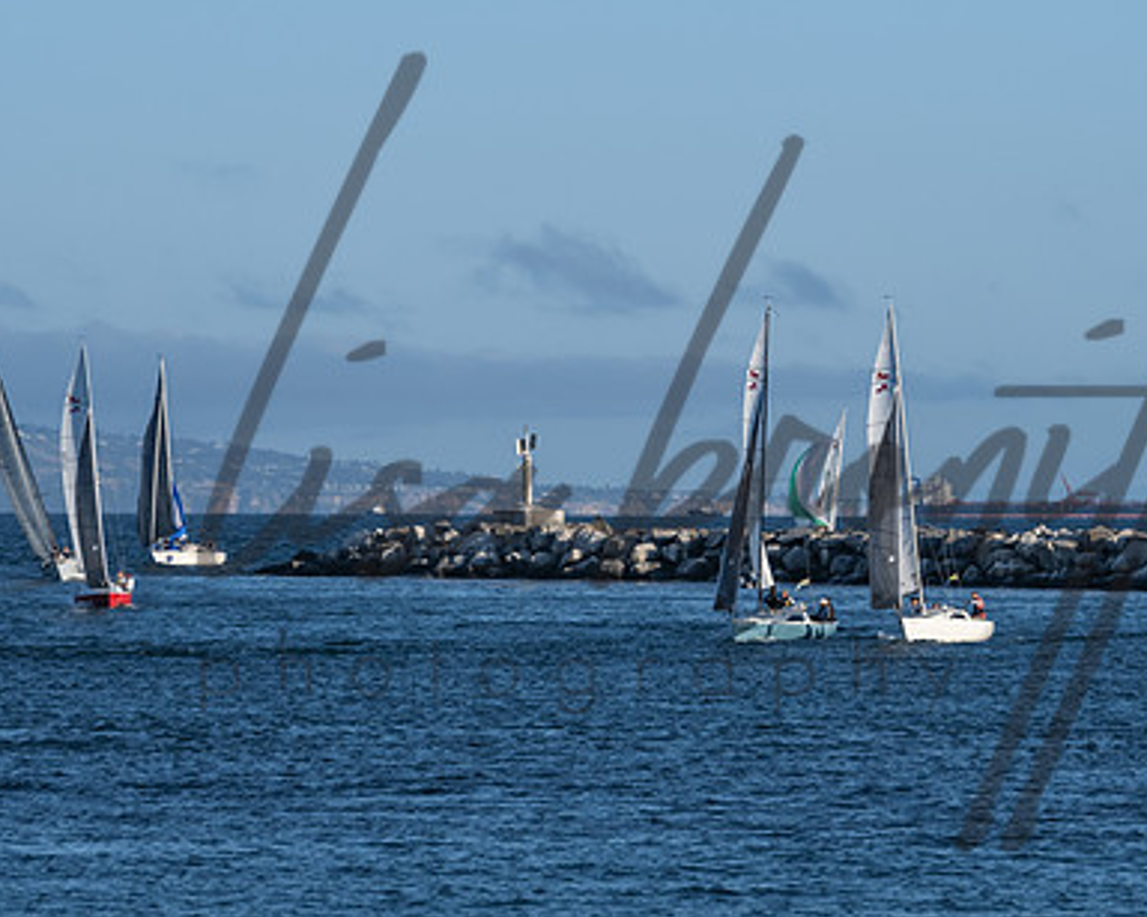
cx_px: 743
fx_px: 8315
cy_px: 296
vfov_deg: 6.3
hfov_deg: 7.9
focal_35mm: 245
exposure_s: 1/1600
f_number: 6.3
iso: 320
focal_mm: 125
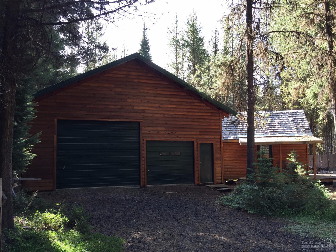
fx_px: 281
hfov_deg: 61.7
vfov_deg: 48.2
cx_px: 168
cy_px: 126
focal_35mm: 29
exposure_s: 1/122
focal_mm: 4.15
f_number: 2.2
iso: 32
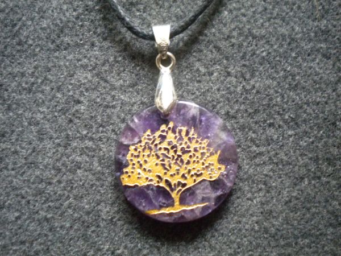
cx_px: 170
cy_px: 128
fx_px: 404
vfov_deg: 35.1
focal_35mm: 41
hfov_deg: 45.8
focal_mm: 7.4
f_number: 3.5
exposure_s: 1/8.8
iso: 748
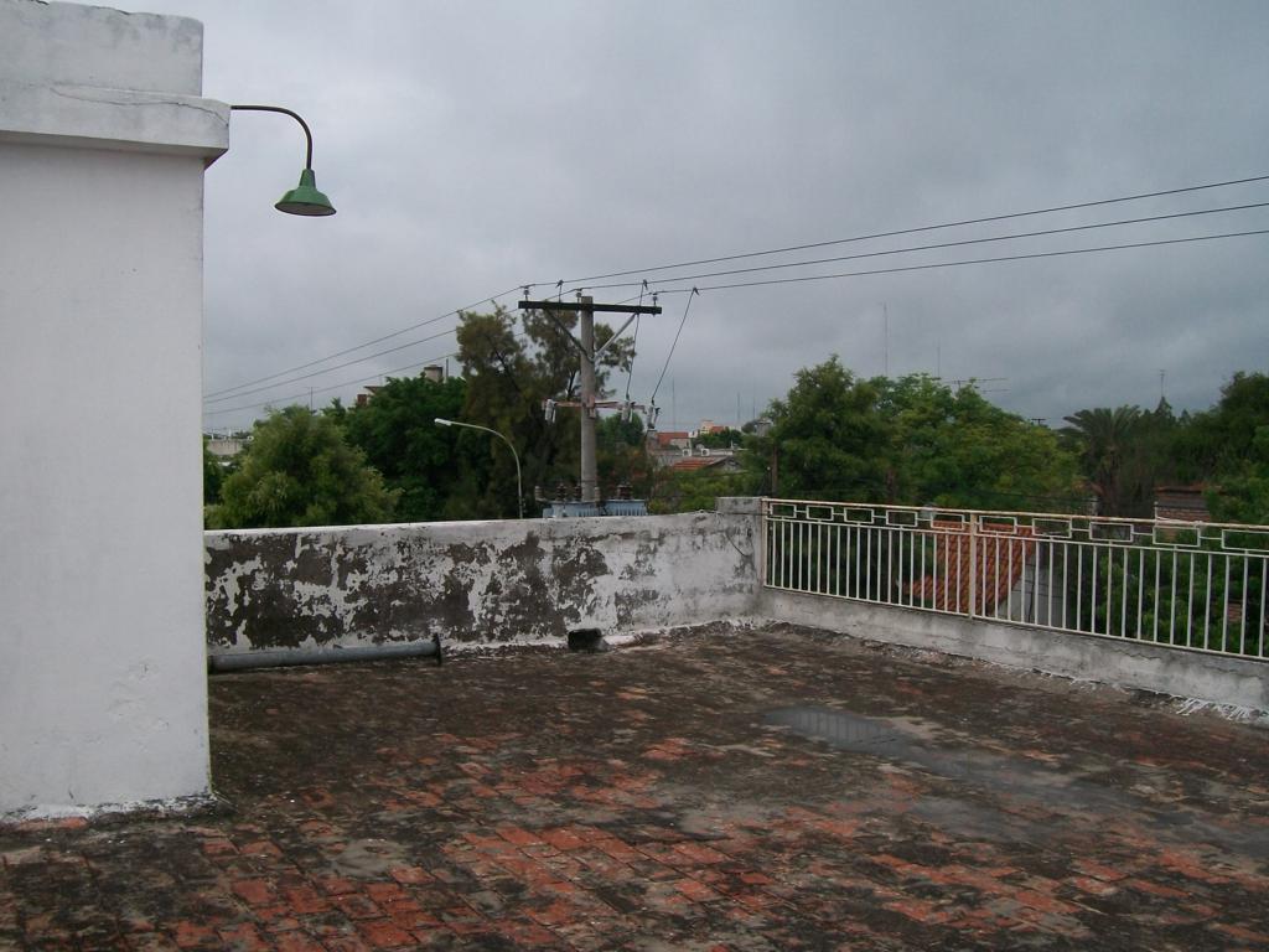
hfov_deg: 51.4
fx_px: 1320
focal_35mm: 36
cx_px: 634
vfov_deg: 39.7
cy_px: 476
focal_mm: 6
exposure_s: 1/500
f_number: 4.8
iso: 80
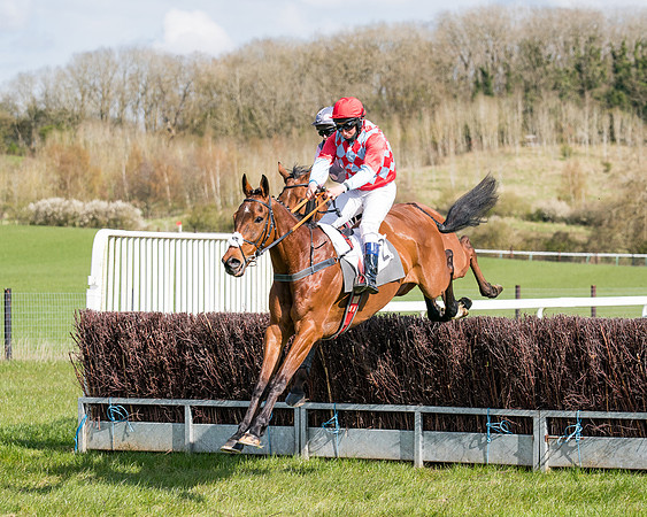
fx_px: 3234
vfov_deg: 9.1
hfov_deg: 11.4
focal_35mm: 169
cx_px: 360
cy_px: 265
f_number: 4.5
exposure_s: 1/2000
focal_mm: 118
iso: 400
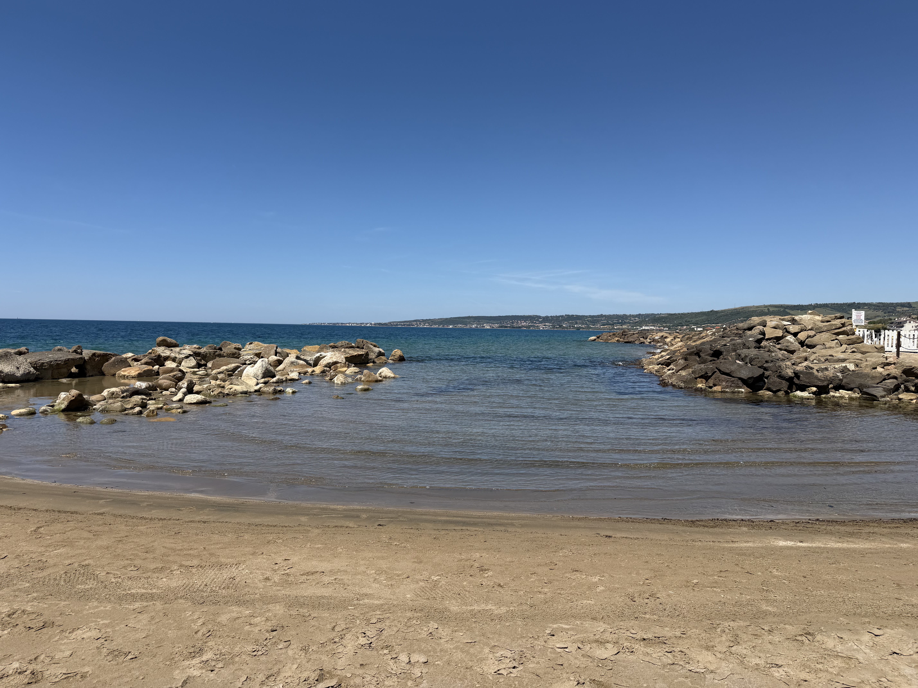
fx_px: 636
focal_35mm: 24
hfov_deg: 71.6
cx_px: 459
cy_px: 344
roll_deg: -1.3
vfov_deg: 56.8
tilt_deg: -2.3
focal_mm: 6.76
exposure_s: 1/7353
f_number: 1.78
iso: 80
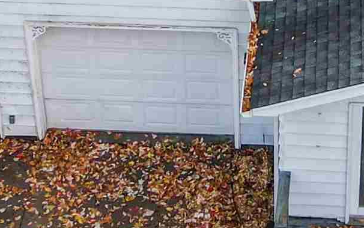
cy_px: -277
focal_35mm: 129
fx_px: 1280
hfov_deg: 16.1
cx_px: 263
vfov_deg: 9.3
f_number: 2.8
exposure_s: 1/100
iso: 100
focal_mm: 4.5
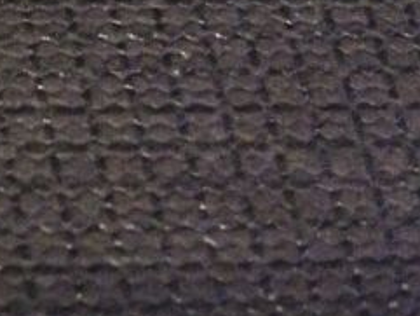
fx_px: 1760
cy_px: -94
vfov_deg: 10.0
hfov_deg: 12.1
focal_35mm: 145
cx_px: -408
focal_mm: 4.28
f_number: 2.4
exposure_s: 1/15
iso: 400
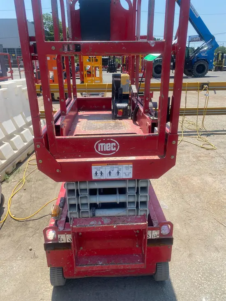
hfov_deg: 53.1
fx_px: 226
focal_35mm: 26
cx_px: 113
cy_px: 150
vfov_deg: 67.3
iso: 32
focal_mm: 4.25
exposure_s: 1/1838
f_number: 1.8
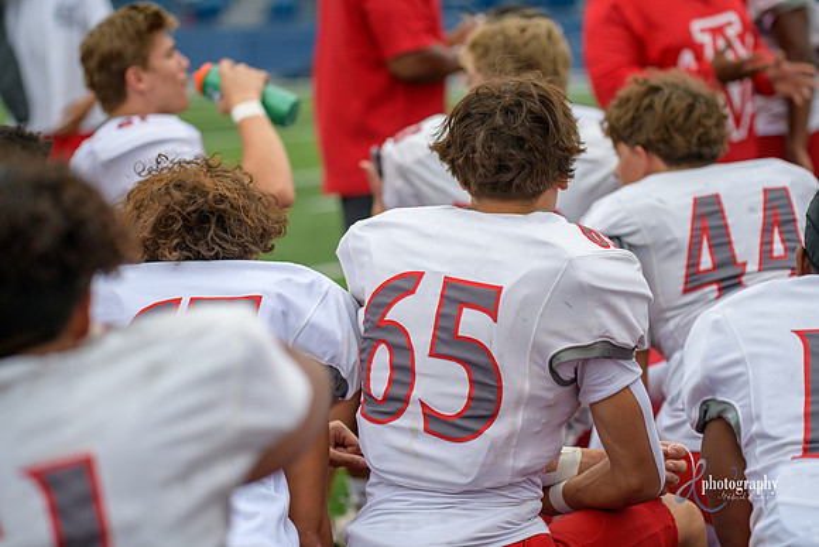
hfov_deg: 17.1
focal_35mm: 120
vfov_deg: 11.4
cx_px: 410
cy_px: 274
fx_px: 2731
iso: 90
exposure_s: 1/500
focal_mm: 120
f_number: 2.8
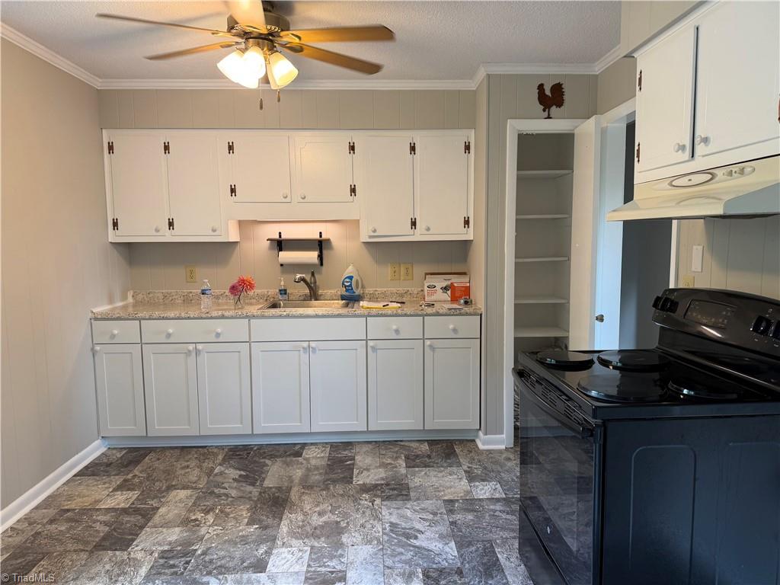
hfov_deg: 71.6
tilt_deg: -6.2
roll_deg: +0.9
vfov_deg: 56.8
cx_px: 390
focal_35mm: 24
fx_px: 541
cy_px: 292
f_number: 1.78
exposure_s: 1/60
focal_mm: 6.76
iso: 125
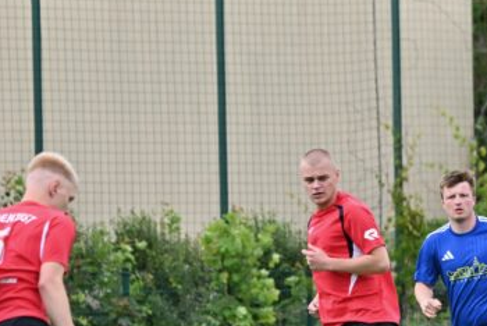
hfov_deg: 3.8
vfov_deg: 2.5
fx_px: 7324
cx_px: 486
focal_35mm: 541
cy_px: 346
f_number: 5.3
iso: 450
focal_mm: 185
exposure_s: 1/1600
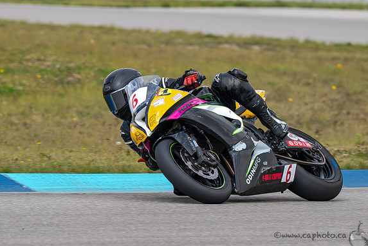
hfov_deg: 4.1
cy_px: 124
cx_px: 186
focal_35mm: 497
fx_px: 5083
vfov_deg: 2.8
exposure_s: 1/800
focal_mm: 490
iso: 640
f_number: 11
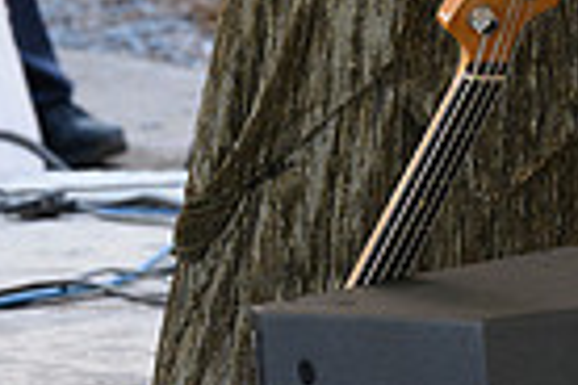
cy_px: -452
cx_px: 614
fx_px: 10435
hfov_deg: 3.2
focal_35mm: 650
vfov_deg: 2.1
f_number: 11
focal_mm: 200
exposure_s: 1/250
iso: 3200
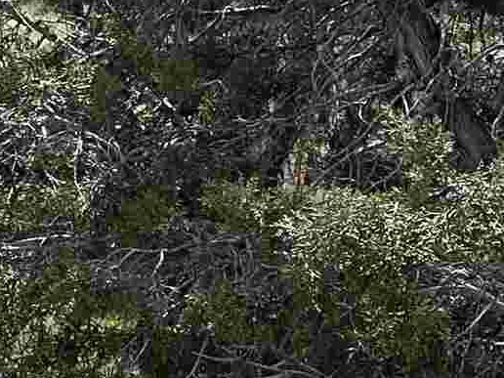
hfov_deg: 4.2
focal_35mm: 458
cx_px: -863
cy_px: 513
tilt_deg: -0.7
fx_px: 6668
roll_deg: -0.3
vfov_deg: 3.2
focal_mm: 9
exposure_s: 1/447
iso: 32
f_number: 2.8
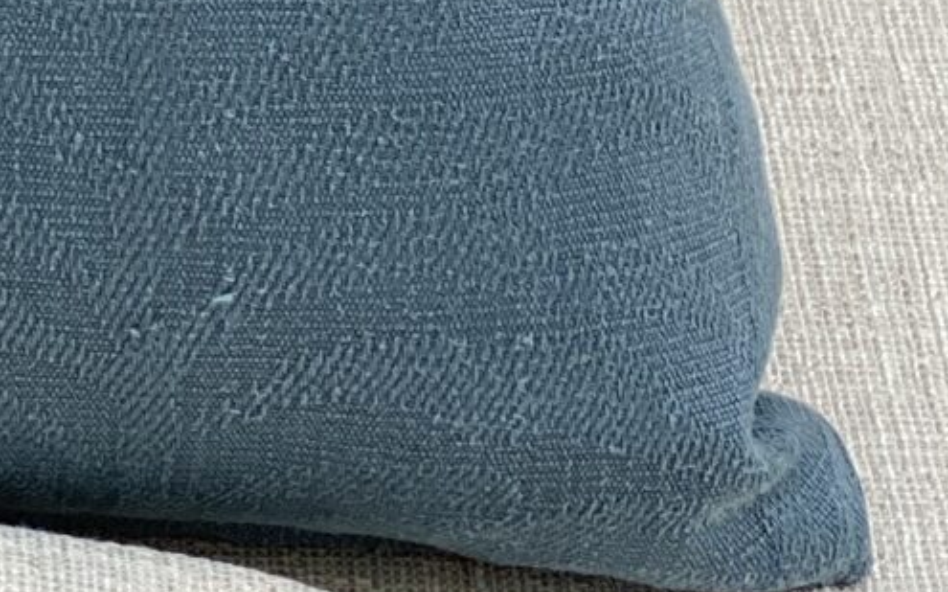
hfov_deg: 7.2
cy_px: -793
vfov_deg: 4.5
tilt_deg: -27.2
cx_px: -626
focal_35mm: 285
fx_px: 7361
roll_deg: +2.2
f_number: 2
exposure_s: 1/122
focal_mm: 6
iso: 40
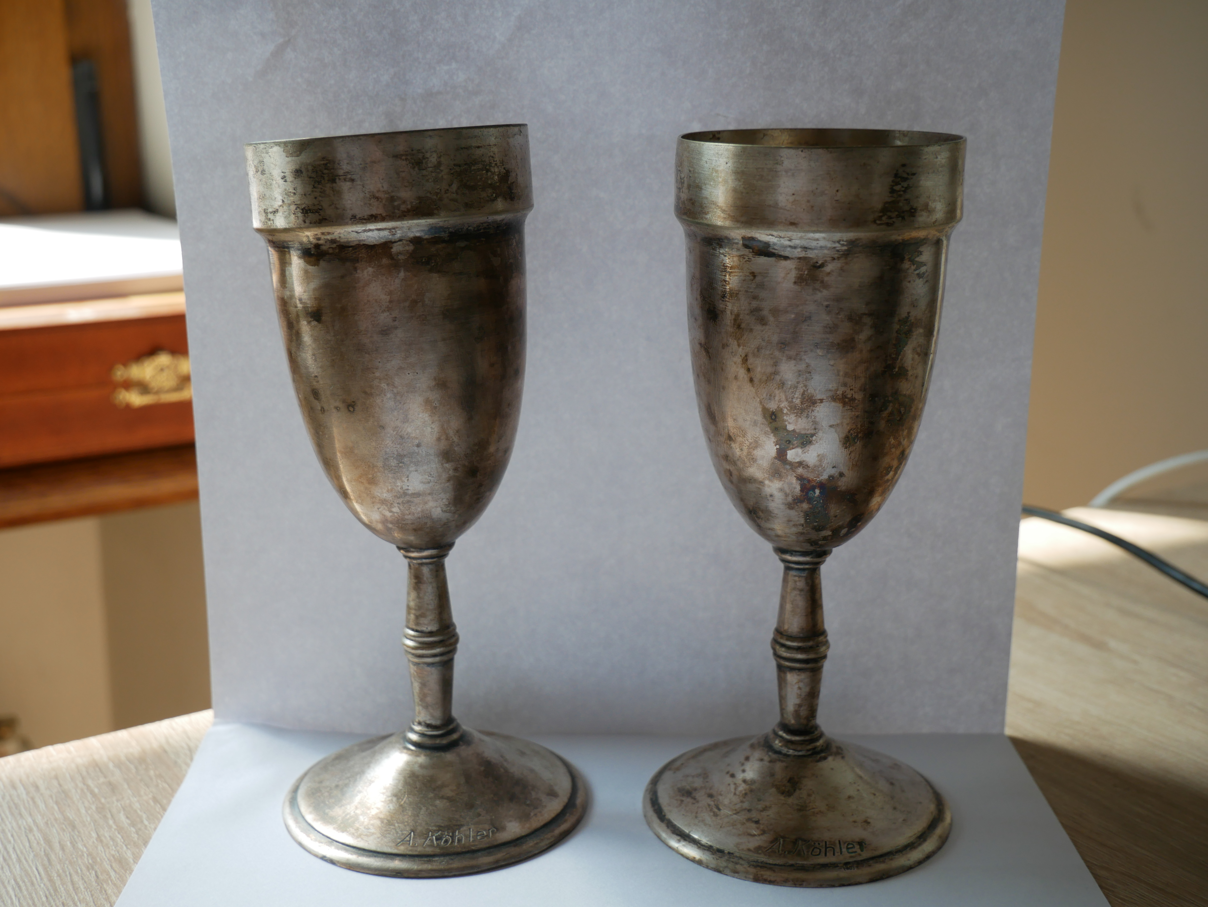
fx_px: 1536
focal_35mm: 44
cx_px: 604
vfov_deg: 32.9
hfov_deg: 42.9
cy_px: 454
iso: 200
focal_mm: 22
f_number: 5
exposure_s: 1/160
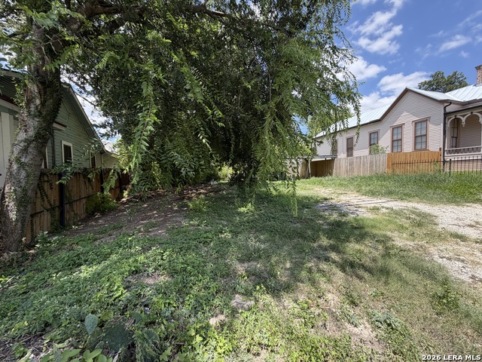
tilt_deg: -0.9
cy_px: 181
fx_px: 195
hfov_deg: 102.1
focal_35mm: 14
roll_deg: +0.3
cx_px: 241
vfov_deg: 85.7
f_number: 2.2
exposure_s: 1/502
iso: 40
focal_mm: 2.22
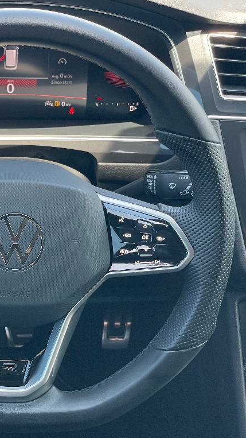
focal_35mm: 76
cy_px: 219
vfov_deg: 27.9
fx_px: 882
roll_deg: -0.8
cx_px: 17
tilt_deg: -38.1
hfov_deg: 15.7
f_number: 2
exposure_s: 1/99
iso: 64
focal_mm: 6
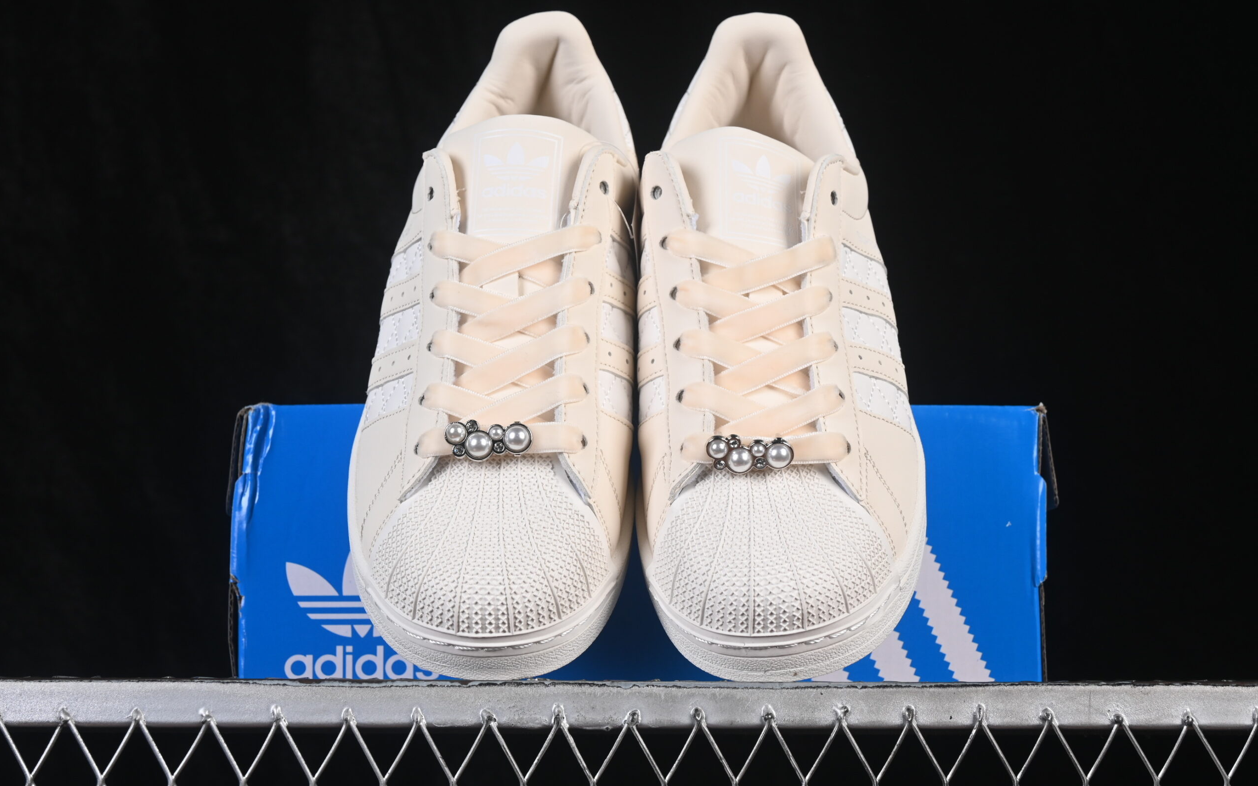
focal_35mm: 77
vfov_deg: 16.9
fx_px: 2640
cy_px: 418
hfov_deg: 26.8
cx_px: 632
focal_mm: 50
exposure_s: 1/80
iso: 160
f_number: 8
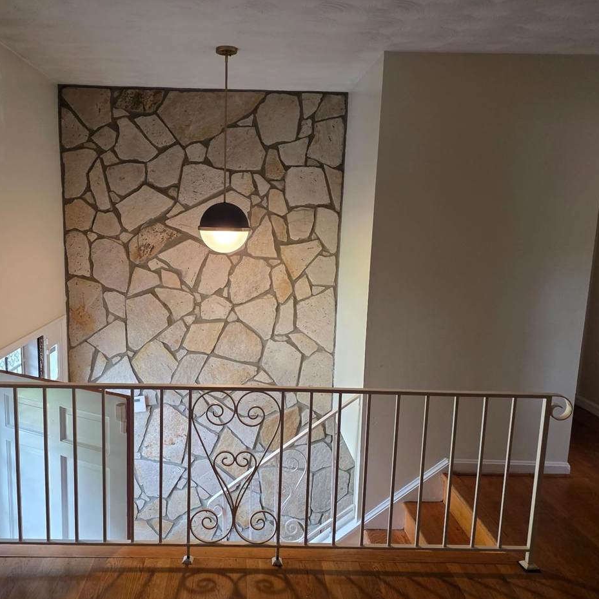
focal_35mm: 28
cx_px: 234
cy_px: 309
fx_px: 548
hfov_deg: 56.8
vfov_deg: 57.3
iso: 400
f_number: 1.7
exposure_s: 1/120
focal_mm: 6.25
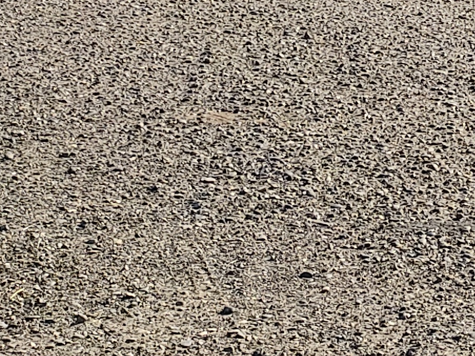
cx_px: 845
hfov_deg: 13.8
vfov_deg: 10.6
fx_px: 1756
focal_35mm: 128
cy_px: -354
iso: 100
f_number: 1.7
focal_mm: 4.71
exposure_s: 1/2529
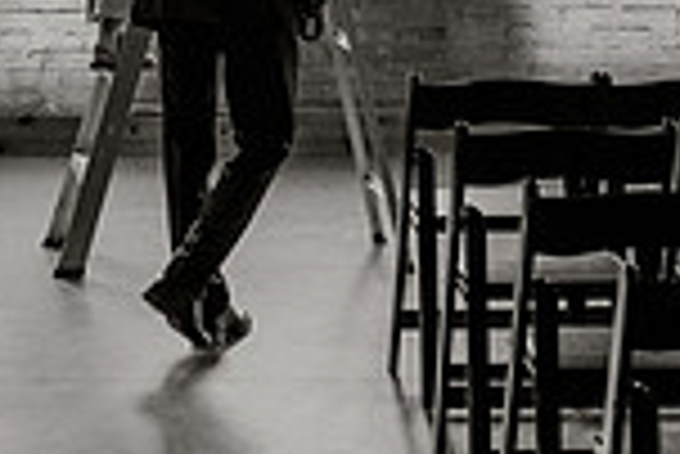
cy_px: -201
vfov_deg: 8.7
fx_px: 2912
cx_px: 53
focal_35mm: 154
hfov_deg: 13.2
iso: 1250
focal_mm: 33.5
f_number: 2.8
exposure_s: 1/400
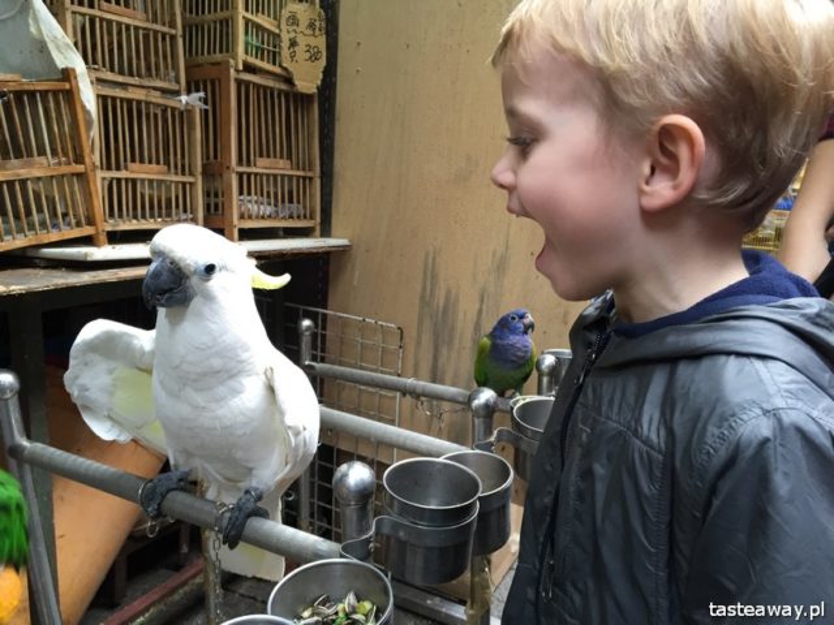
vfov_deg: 48.2
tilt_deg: -9.0
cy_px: 312
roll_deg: -3.3
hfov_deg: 61.7
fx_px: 699
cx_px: 417
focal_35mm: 29
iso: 50
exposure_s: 1/33
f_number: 2.2
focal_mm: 4.15
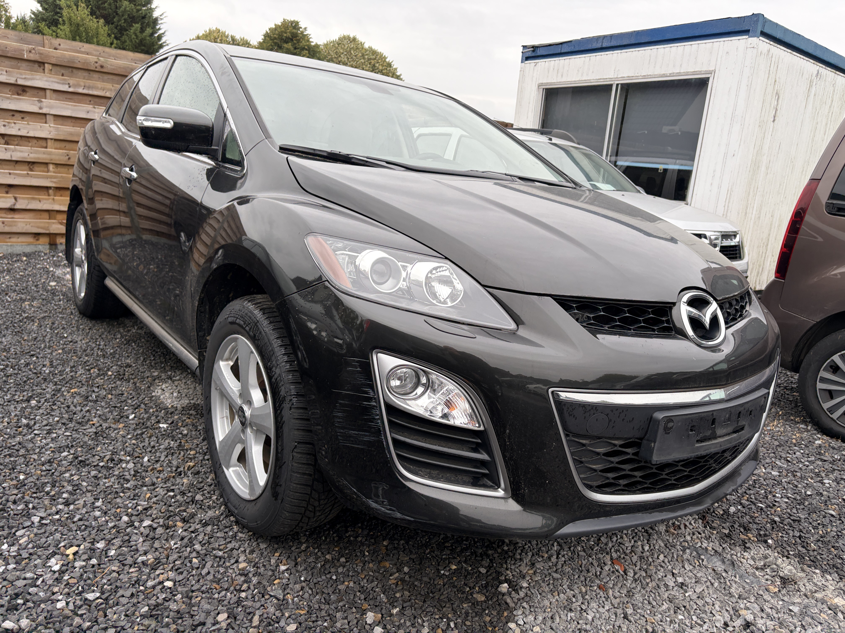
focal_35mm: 26
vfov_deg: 53.1
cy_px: 316
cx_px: 422
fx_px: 635
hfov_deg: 67.3
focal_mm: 5.96
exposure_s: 1/468
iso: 50
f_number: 1.6
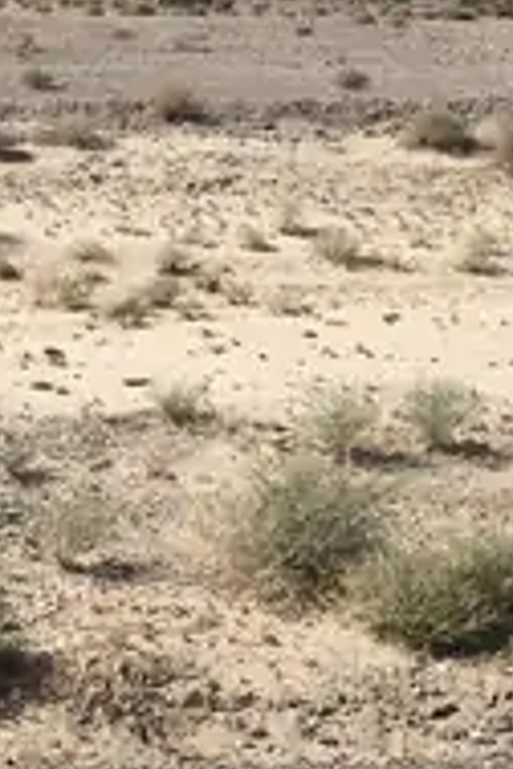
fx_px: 1368
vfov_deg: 31.4
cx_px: 187
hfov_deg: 21.2
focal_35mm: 64
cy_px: 366
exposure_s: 1/2747
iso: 25
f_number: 2.2
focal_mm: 4.15
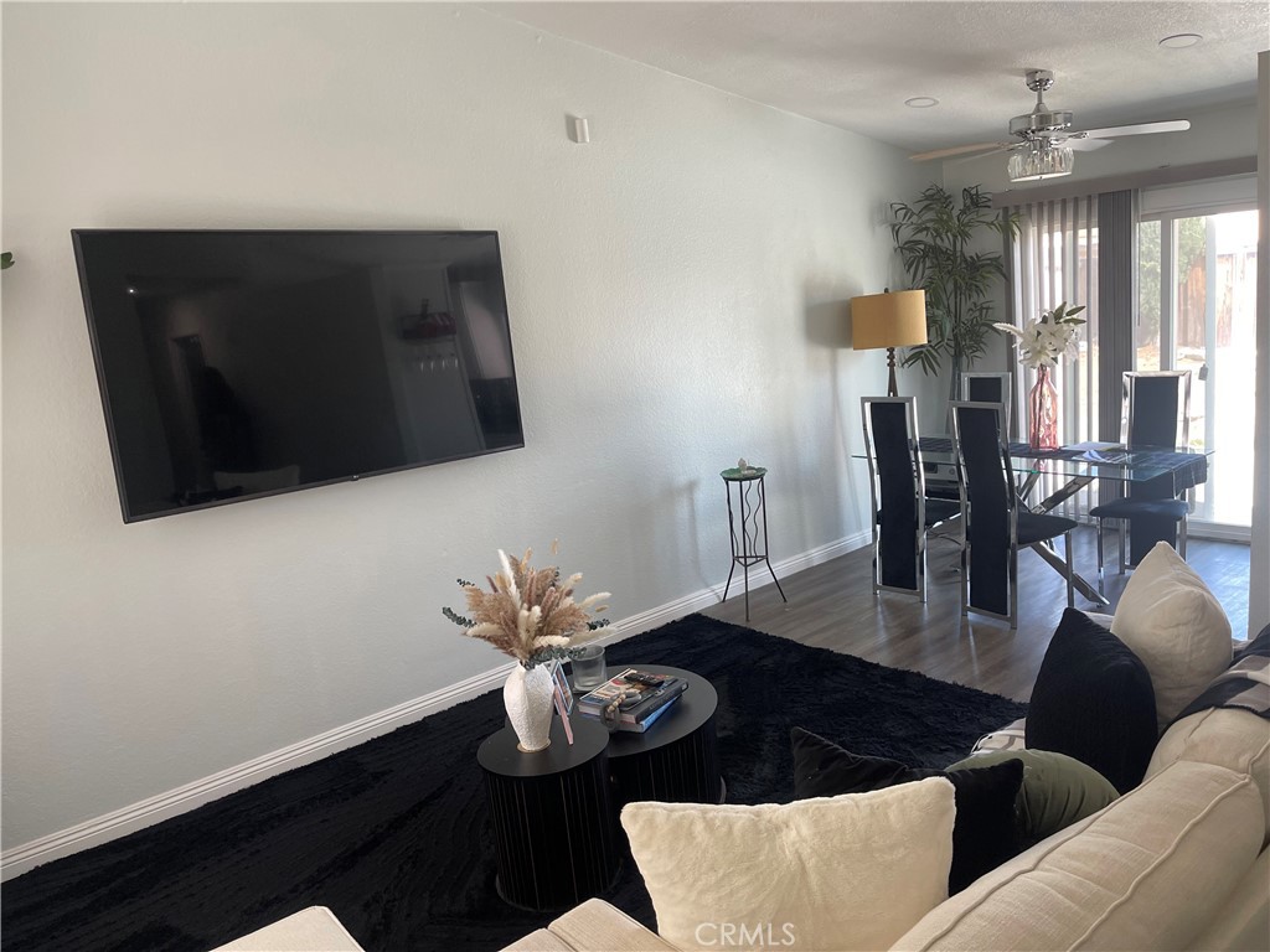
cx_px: 635
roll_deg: +5.3
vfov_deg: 54.9
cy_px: 476
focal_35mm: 25
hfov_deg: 69.4
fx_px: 917
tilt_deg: -11.6
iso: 125
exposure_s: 1/120
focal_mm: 5.1
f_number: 1.6
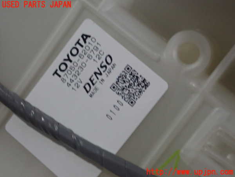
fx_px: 577
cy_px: 88
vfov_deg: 17.4
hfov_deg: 23.0
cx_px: 118
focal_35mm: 85
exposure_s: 1/20
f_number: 4.5
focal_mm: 15.41
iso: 800
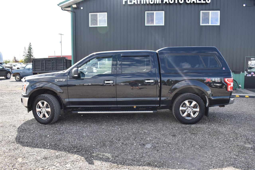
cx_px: 128
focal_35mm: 30
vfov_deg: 43.6
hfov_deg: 61.9
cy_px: 85
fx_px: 213
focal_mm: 20
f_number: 7.1
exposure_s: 1/250
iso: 200
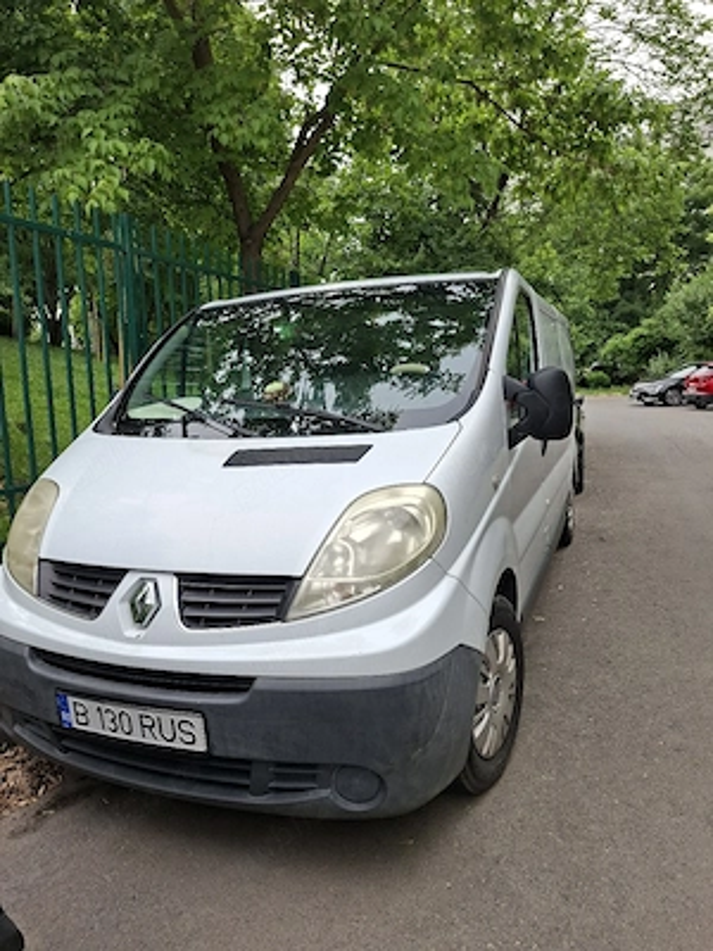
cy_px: 476
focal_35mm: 23
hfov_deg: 58.9
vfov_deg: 73.9
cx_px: 356
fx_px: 632
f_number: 1.8
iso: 50
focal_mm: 5.54
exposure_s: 1/556
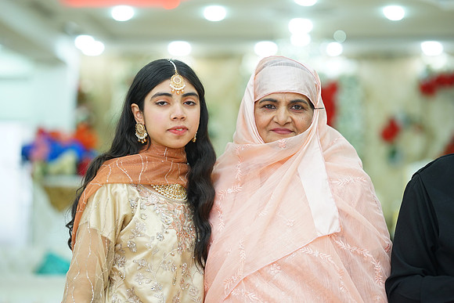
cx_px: 227
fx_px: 1072
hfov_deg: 23.9
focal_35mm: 85
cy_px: 152
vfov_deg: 16.1
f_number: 2.2
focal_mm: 85
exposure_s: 1/160
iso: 500
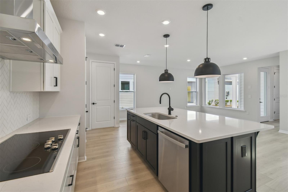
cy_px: 96
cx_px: 144
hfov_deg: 100.4
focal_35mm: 15
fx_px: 120
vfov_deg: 77.3
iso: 100
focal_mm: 10
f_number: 7.1
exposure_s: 1/125
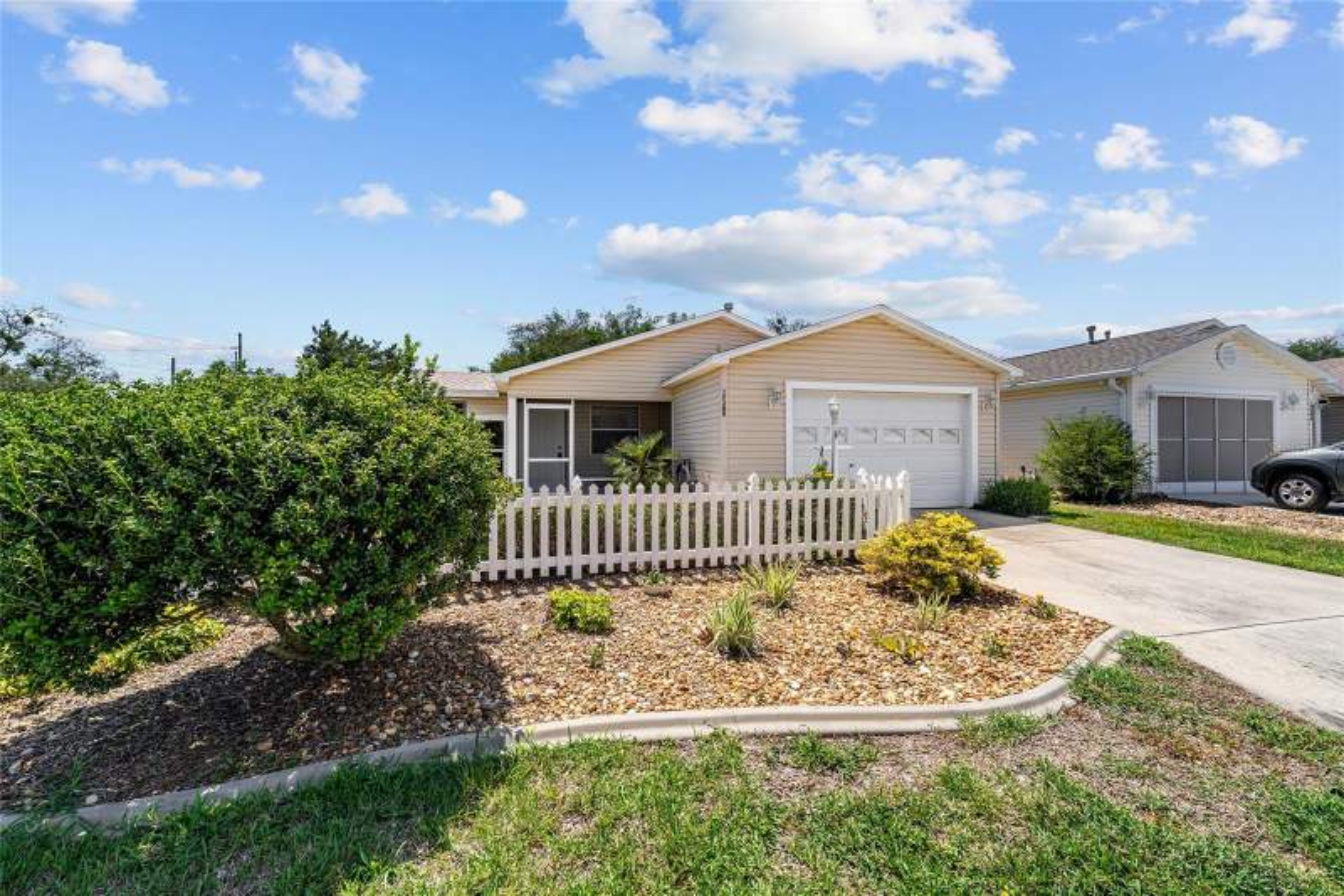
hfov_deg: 104.3
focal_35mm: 14
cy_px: 448
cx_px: 672
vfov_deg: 81.2
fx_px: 523
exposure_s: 1/1000
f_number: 8
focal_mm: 14
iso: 320
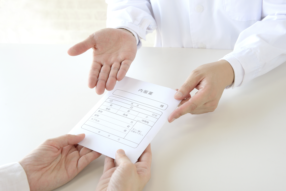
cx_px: 143
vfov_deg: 27.0
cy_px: 96
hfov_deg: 39.6
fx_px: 397
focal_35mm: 50
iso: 640
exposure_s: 1/60
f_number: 9
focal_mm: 50
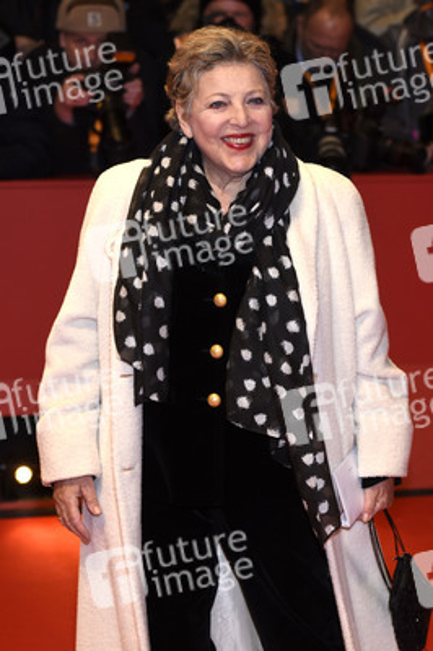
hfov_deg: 13.0
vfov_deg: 19.5
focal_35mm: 105
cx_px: 216
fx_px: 1898
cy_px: 326
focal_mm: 70
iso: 640
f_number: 3.2
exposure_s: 1/500
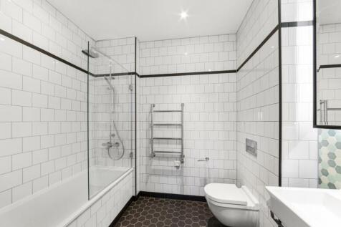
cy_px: 114
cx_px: 170
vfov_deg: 85.4
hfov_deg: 108.3
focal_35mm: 13
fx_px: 123
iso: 400
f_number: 16
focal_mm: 13
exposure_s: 1/2.5
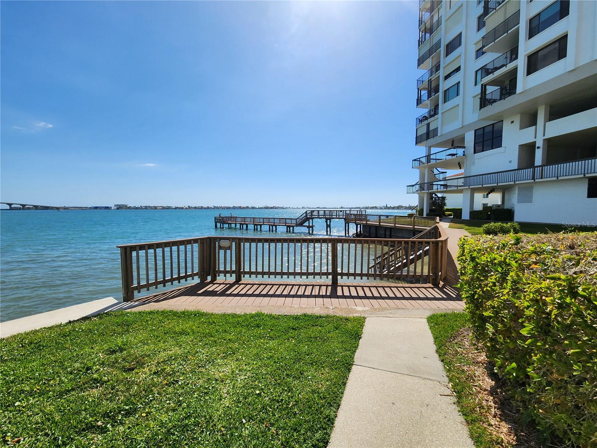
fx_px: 224
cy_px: 224
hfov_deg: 106.2
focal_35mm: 13
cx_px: 298
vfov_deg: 89.9
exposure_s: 1/3977
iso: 50
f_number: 2.2
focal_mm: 2.2
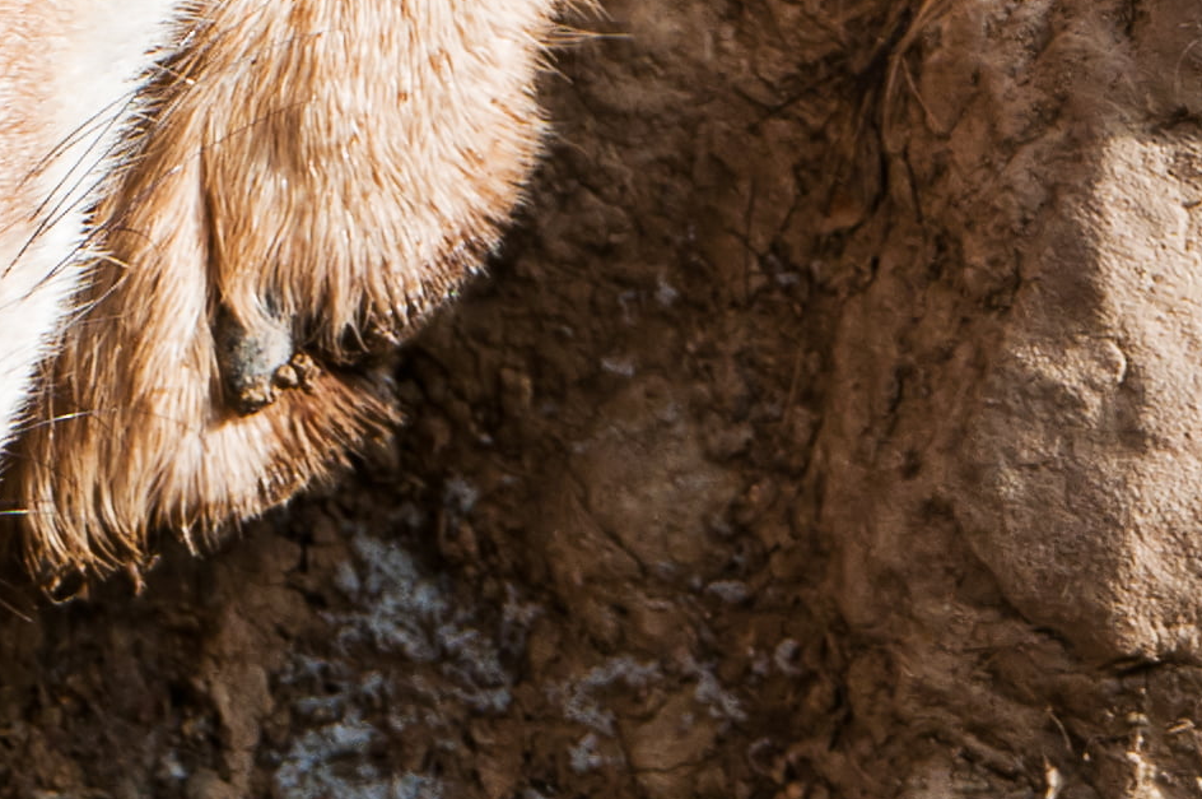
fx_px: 90841
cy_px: -947
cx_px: 1054
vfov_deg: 0.5
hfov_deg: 0.8
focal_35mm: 2724
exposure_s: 1/640
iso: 160
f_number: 4.5
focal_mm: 400
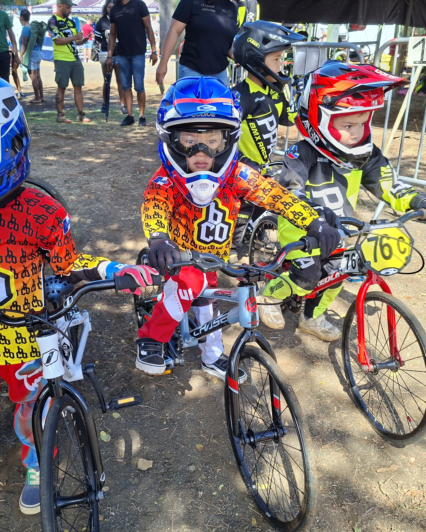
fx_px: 473
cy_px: 266
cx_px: 178
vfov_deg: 58.8
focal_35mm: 30
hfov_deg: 48.3
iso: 50
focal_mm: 5.54
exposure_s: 1/521
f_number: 1.8
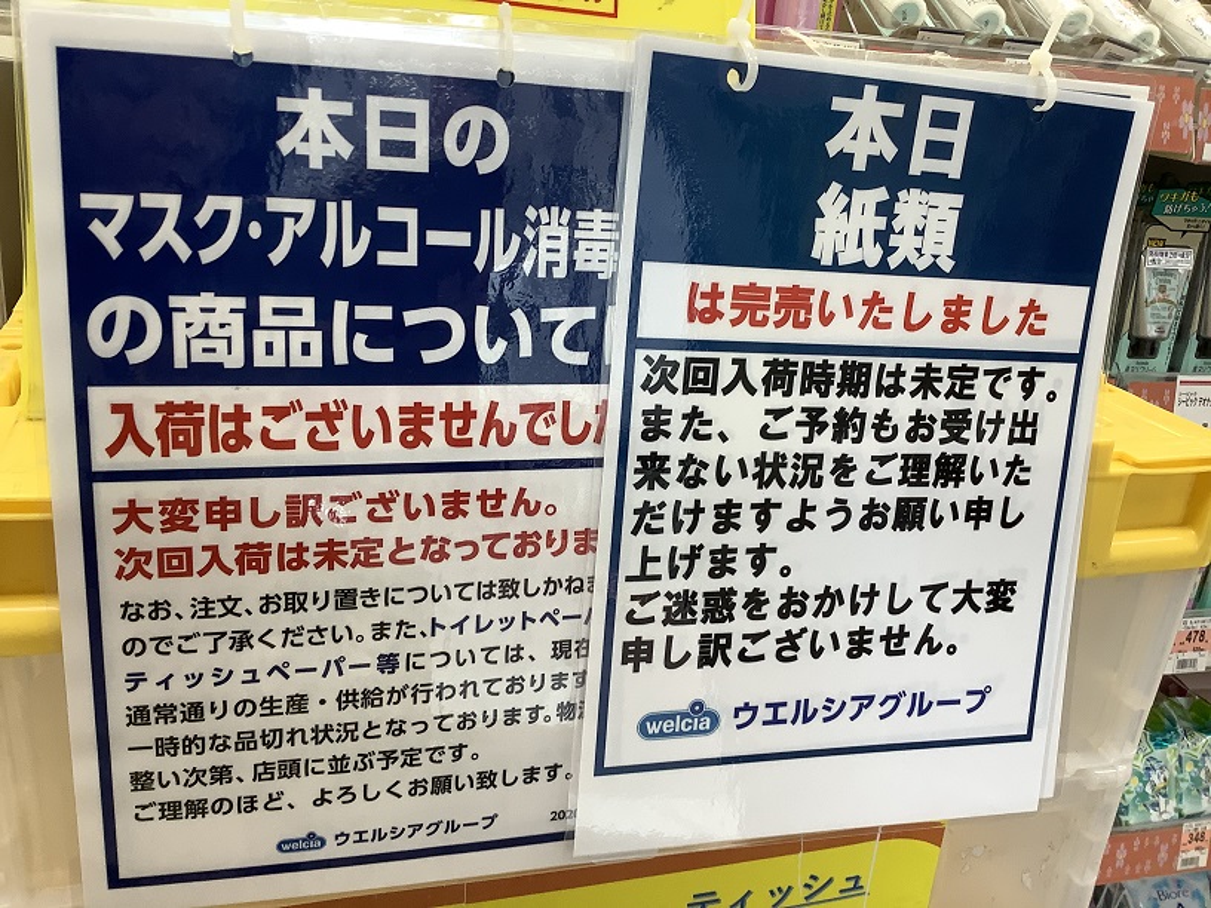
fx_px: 1084
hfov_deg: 58.4
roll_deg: -5.8
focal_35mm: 31
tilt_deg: -20.7
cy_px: 454
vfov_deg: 45.4
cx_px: 606
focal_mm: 3.3
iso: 64
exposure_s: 1/100
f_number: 2.4
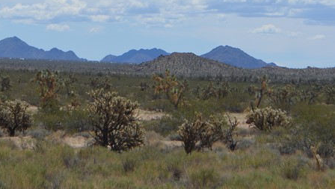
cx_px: 188
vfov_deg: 5.8
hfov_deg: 10.3
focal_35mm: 209
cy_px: -8
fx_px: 1859
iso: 400
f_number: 8
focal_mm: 55
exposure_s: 1/2000
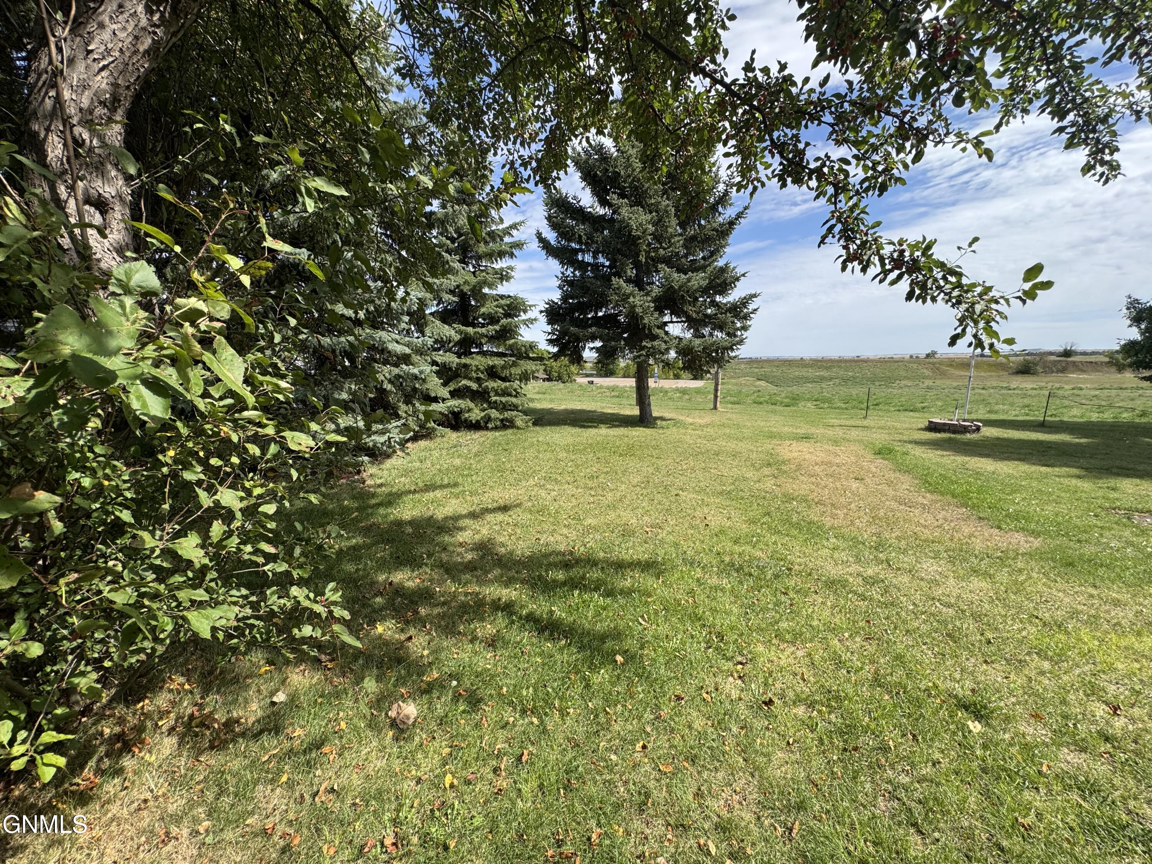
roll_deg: +0.4
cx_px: 576
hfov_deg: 102.1
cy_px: 432
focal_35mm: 14
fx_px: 466
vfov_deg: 85.7
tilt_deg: -9.1
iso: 50
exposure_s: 1/1198
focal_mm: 2.22
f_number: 2.2
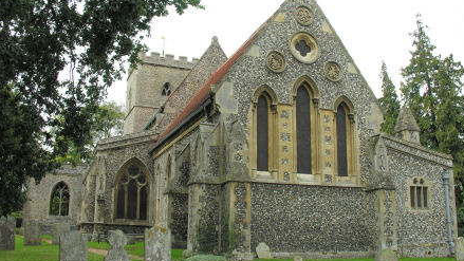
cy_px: 128
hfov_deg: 50.5
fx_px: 492
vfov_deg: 29.7
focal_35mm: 40
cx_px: 240
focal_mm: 8.9
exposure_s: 1/117
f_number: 5
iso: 50
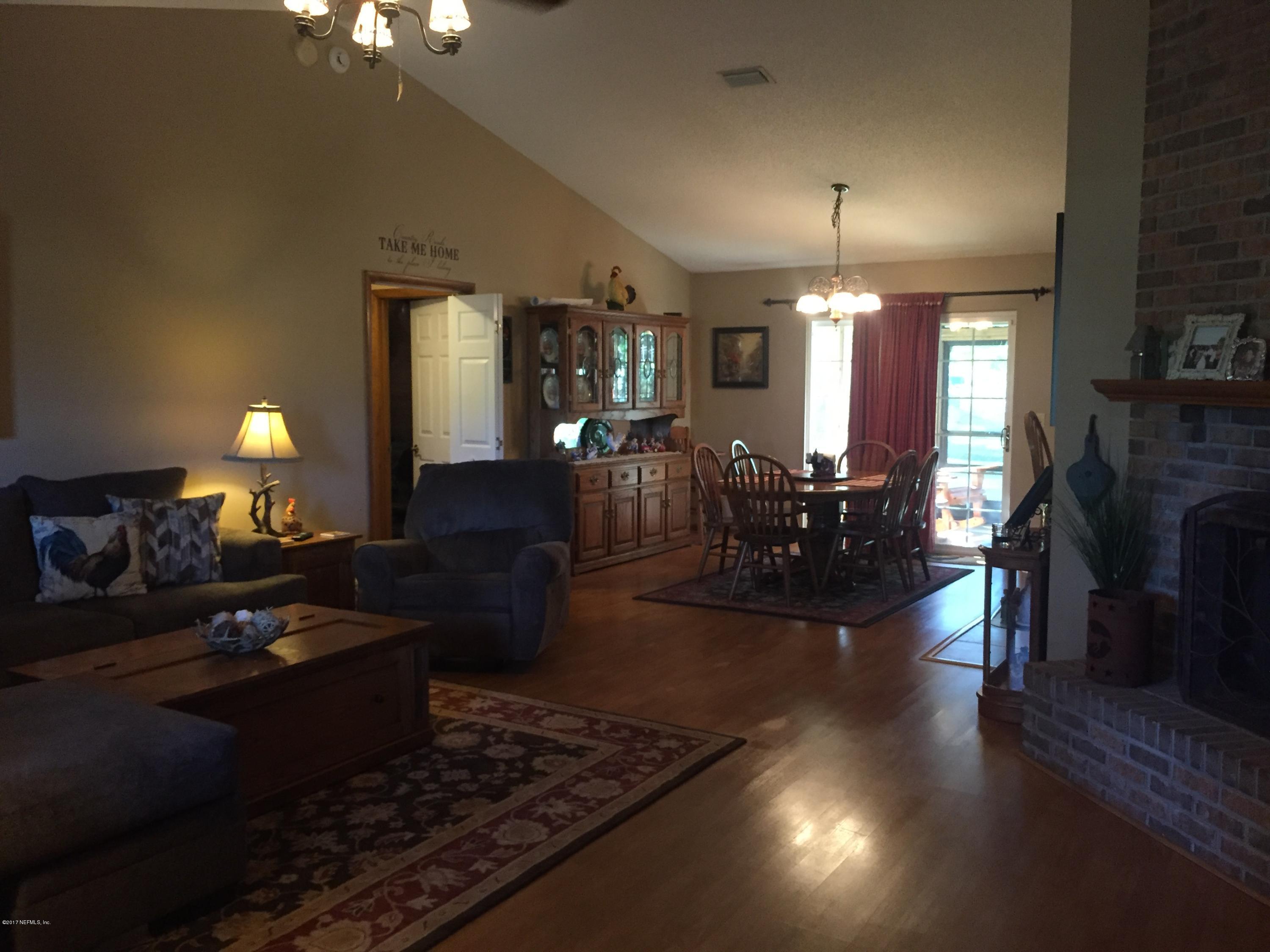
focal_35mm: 29
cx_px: 635
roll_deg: -1.4
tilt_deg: -6.7
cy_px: 476
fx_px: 1064
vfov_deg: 48.2
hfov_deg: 61.7
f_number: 2.2
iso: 250
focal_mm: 4.15
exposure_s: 1/24
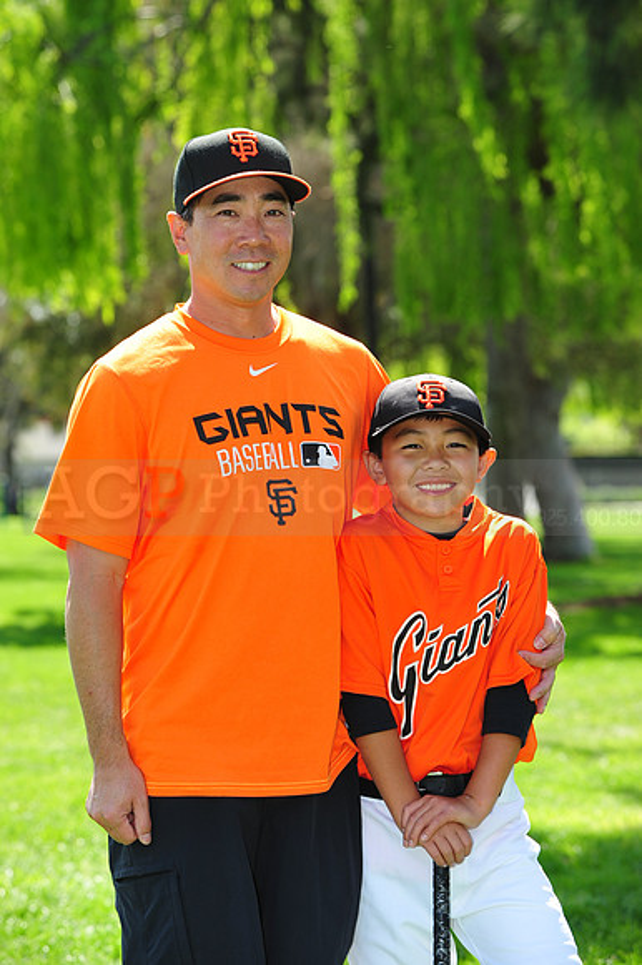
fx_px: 3481
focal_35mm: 130
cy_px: 482
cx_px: 321
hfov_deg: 10.5
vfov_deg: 15.8
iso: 200
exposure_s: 1/200
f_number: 7.1
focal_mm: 130
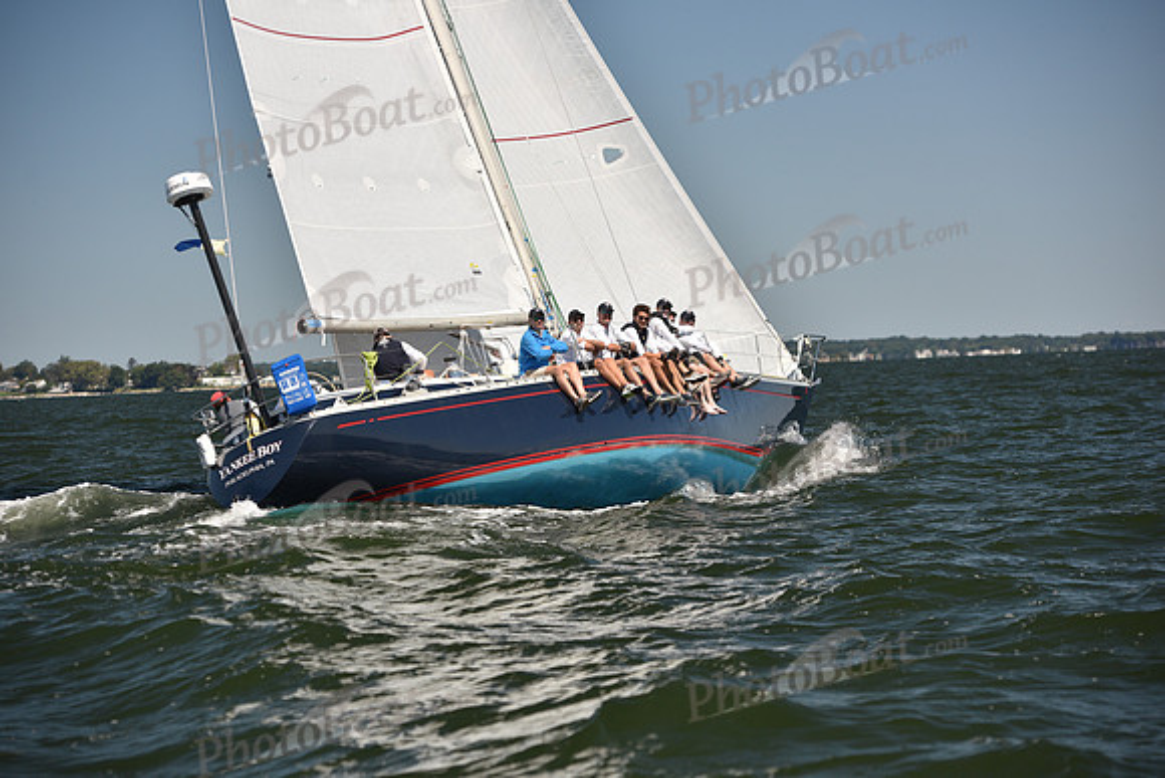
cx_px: 582
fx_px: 3560
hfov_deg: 18.6
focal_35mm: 110
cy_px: 389
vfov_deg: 12.5
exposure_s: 1/1250
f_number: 4.5
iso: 250
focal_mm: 110
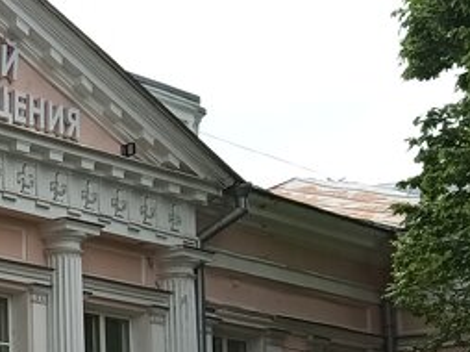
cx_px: -233
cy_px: 340
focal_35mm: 101
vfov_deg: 14.4
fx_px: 1370
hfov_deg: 17.5
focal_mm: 5.24
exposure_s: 1/183
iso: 51
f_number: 1.7
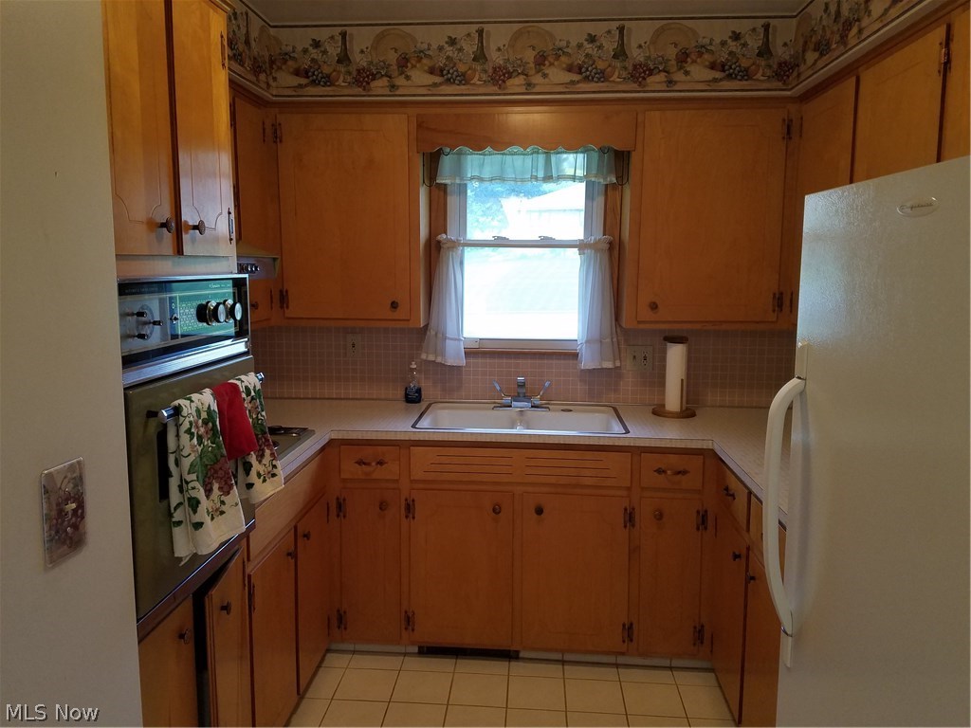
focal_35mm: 26
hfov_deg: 67.3
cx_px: 486
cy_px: 364
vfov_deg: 53.1
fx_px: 729
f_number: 1.7
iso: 160
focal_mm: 4.2
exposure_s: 1/60
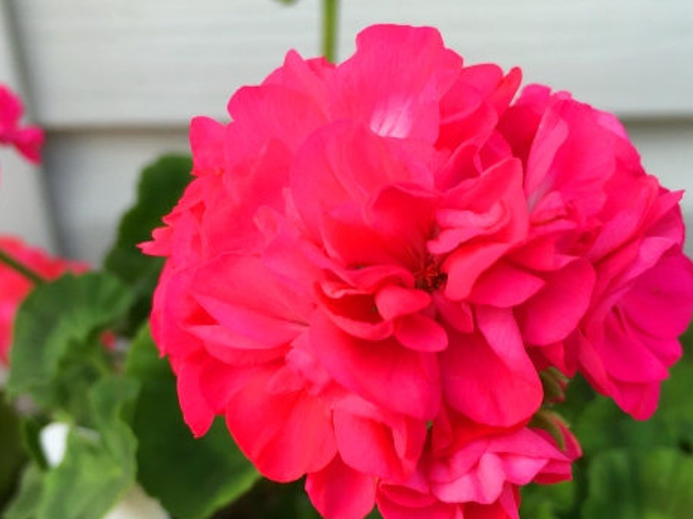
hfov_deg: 38.2
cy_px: 322
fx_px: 1001
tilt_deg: -38.2
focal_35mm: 50
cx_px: 342
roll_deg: -0.4
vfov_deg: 29.0
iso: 25
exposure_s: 1/149
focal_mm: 4.15
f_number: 2.2
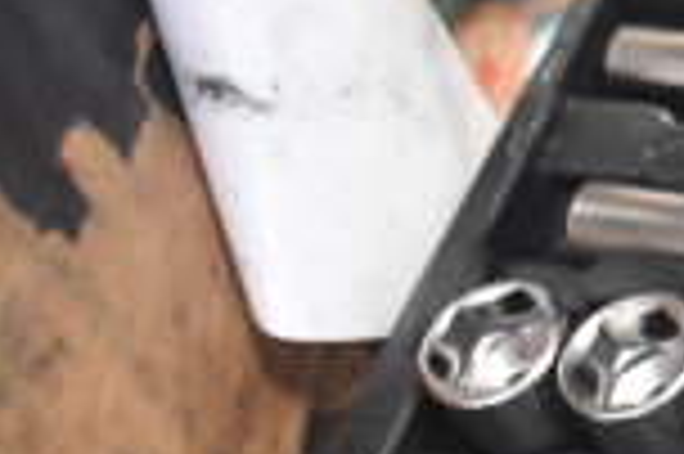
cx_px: 1364
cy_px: 209
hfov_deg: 11.7
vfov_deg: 8.7
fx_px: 2980
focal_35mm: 157
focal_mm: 26
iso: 2200
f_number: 4
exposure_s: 1/40
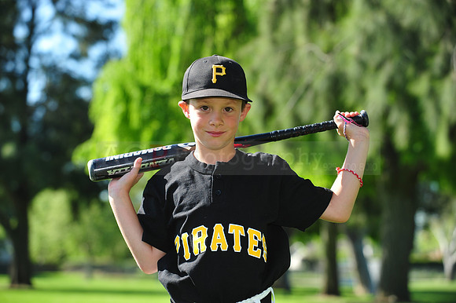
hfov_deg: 18.3
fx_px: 1418
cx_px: 228
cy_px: 152
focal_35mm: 112
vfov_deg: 12.2
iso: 200
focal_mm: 112
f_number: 5
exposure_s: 1/400
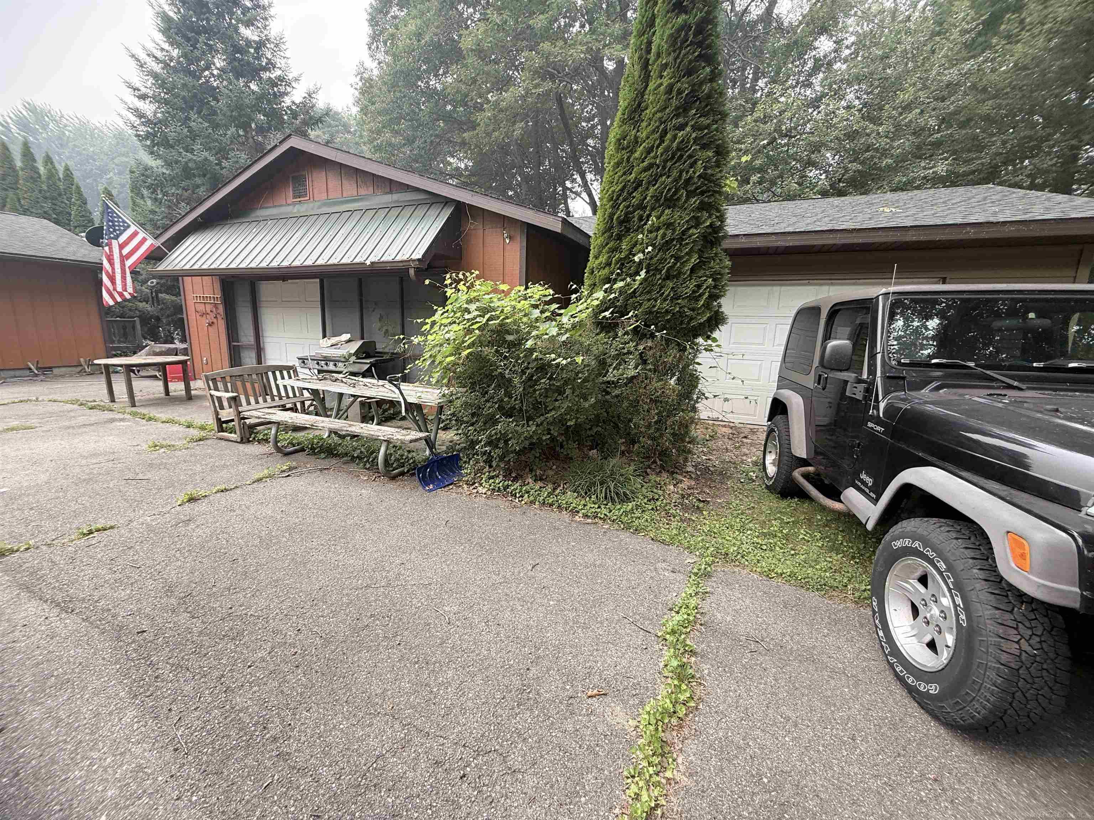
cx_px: 547
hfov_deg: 102.1
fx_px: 442
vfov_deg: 85.7
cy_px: 410
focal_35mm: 14
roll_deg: -1.4
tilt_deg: -11.0
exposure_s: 1/179
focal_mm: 2.22
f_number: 2.2
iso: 50
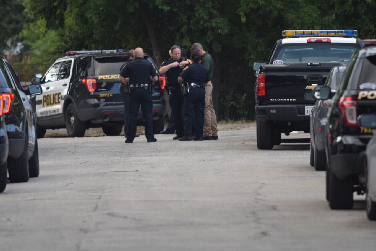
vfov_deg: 2.6
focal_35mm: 536
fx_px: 5598
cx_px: 155
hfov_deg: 3.8
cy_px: 125
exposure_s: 1/320
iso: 800
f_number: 4
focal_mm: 300
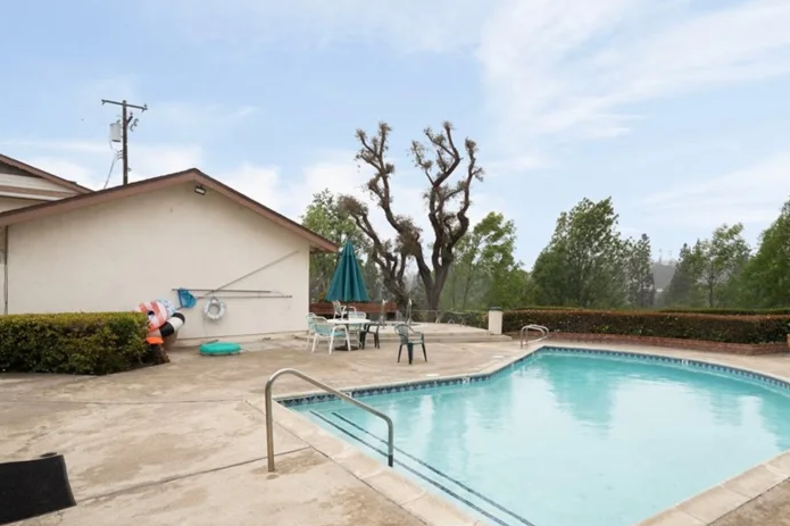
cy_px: 282
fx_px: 505
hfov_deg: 75.4
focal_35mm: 23
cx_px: 470
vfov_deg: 55.0
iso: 500
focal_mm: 19
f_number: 7.1
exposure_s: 1/400
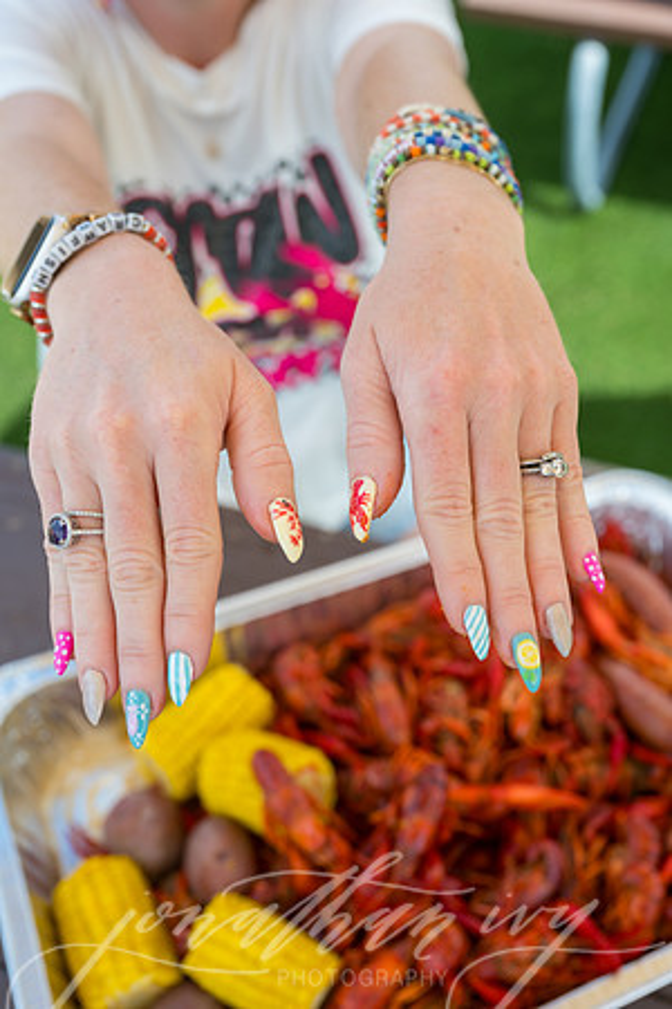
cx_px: 336
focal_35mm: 42
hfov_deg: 31.9
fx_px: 1176
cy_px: 504
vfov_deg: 46.4
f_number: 5
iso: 100
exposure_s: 1/400
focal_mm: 42
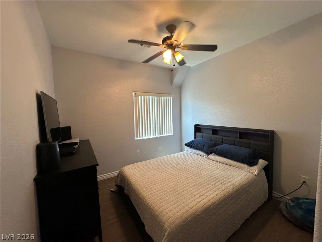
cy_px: 121
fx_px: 130
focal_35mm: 14
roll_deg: +1.0
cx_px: 161
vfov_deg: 85.7
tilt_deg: -3.6
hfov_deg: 102.1
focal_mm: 2.22
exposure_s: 1/120
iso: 200
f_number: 2.2
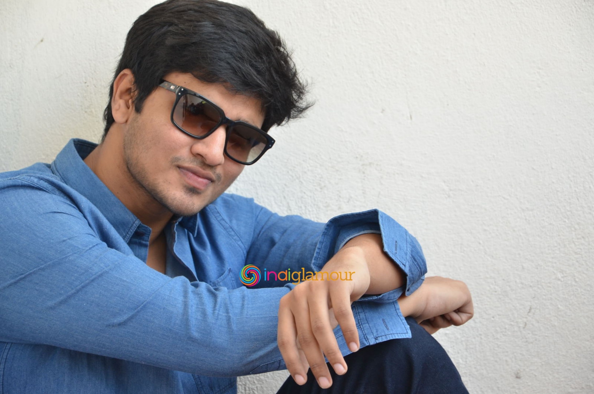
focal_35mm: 135
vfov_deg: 10.1
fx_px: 2223
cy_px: 197
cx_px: 297
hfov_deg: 15.2
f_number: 5.6
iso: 500
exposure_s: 1/125
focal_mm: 90
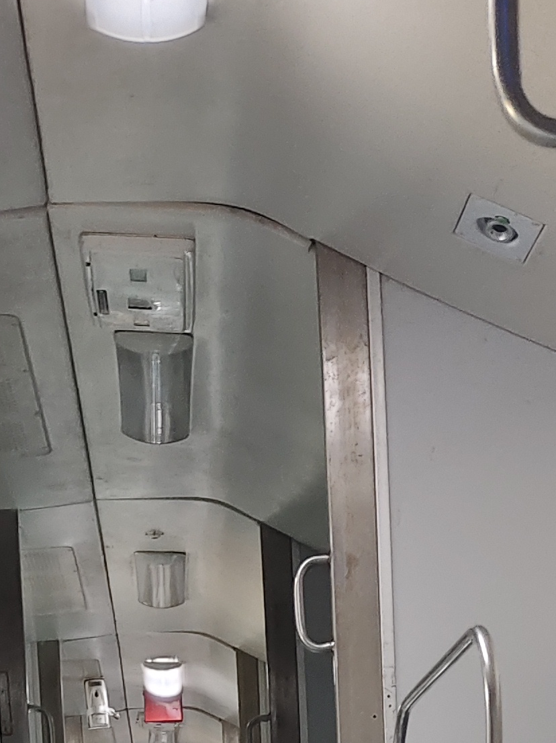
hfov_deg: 16.6
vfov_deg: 17.7
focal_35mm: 89
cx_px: 199
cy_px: 1335
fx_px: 1907
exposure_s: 1/50
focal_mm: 5.56
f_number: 1.88
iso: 863
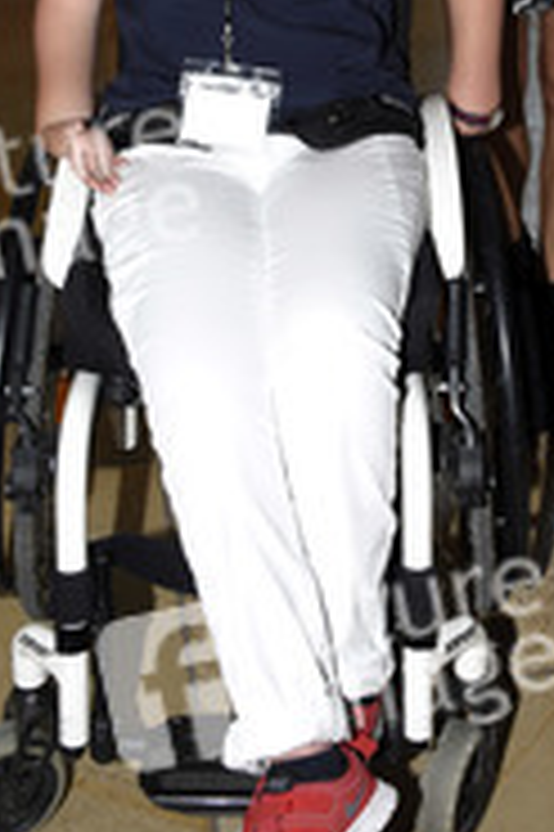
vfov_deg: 28.9
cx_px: 459
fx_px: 1503
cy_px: -9
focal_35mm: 65
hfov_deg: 20.6
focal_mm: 20
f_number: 4.5
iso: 160
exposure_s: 1/125
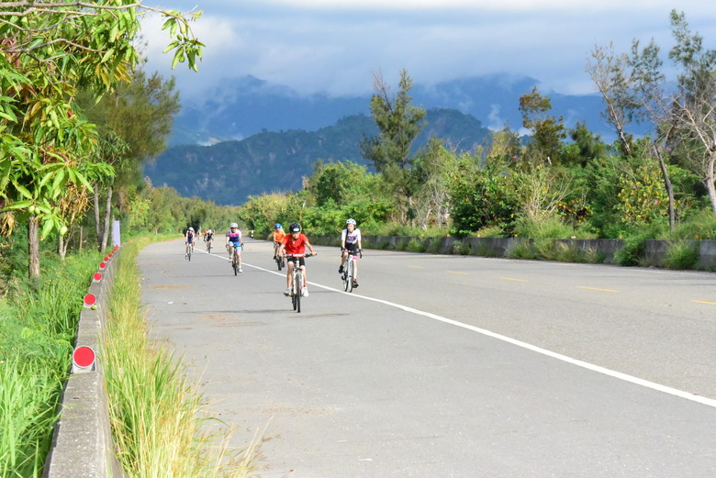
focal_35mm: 120
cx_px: 358
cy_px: 239
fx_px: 2388
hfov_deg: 17.1
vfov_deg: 11.4
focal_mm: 120
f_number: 18
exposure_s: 1/4000
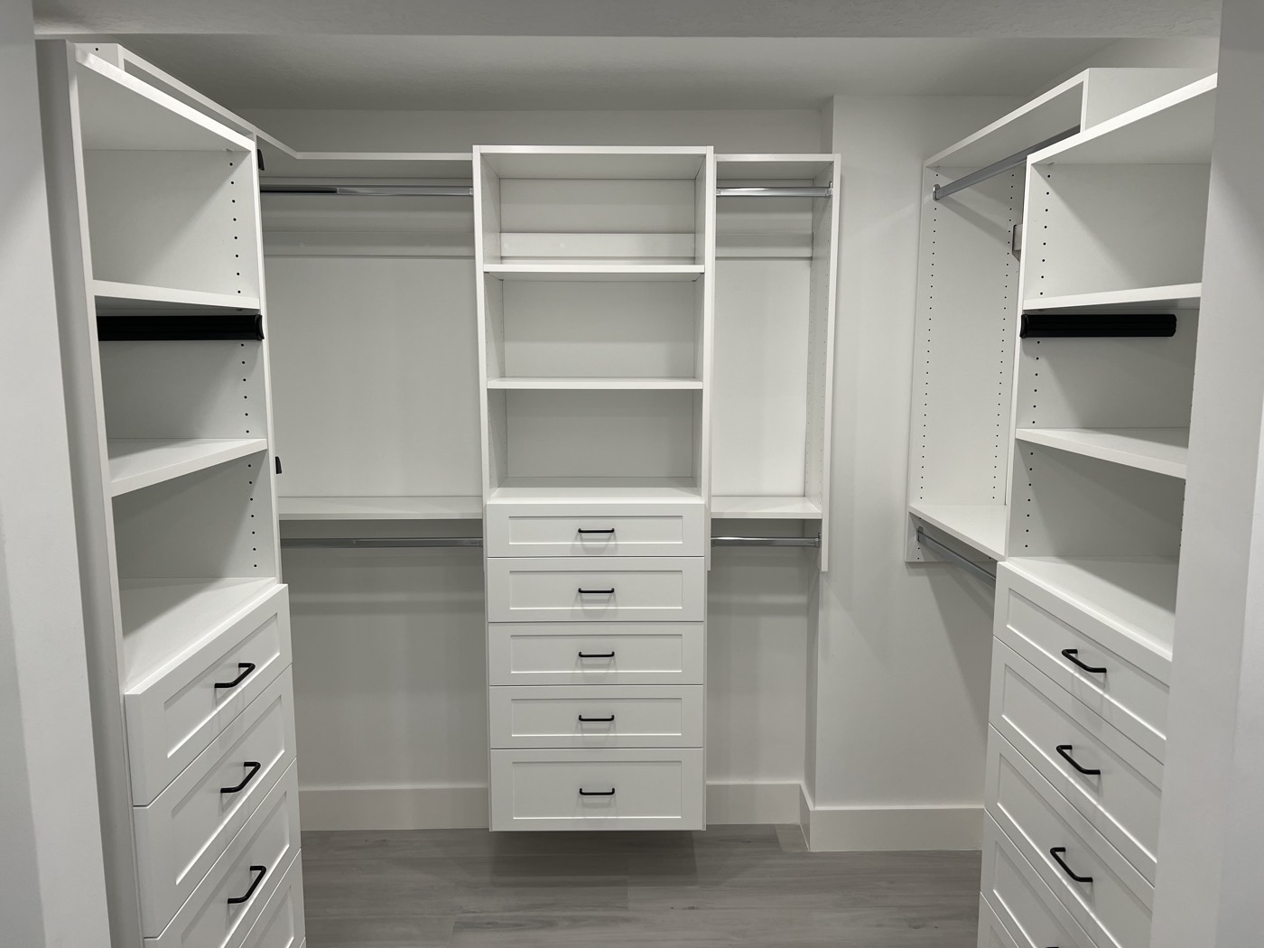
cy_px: 474
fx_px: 949
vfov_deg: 53.1
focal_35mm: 26
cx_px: 632
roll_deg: -0.1
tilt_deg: -9.7
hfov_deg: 67.3
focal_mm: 5.7
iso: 40
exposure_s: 1/126
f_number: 1.5
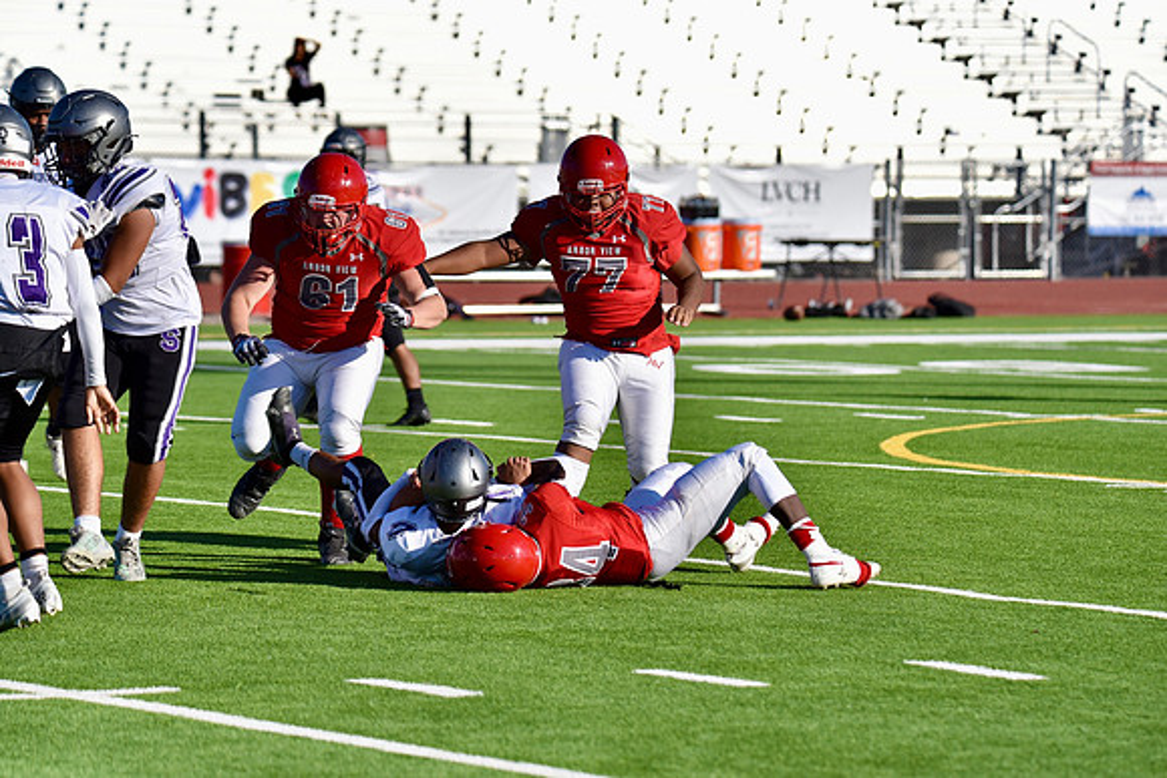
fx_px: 7133
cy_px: 389
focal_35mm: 220
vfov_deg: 6.2
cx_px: 584
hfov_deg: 9.4
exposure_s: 1/4000
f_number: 5.6
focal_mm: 220
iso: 500
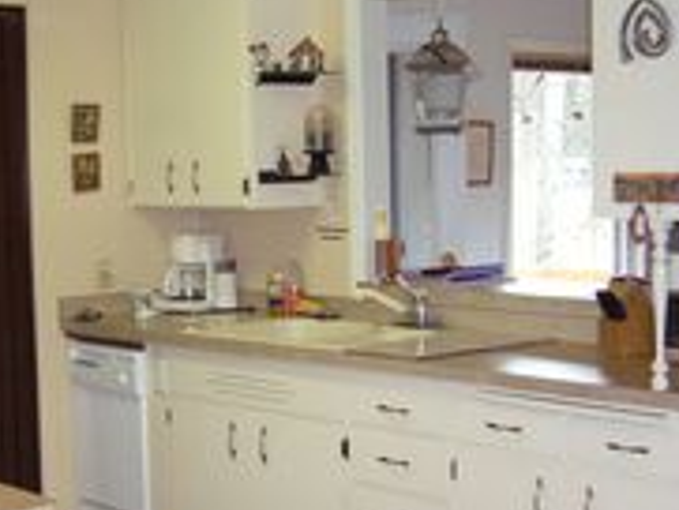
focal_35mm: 71
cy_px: 308
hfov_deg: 27.2
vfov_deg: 20.7
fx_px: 1394
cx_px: 236
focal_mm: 5.8
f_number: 2.8
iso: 320
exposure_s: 1/30
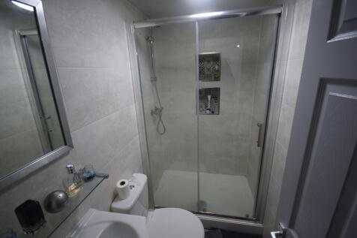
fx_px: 149
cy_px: 119
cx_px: 178
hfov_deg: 100.4
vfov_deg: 77.3
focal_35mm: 15
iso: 400
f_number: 4
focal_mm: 10
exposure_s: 1/60
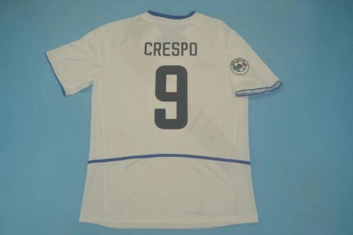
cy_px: 118
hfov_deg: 57.2
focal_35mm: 33
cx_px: 176
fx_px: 324
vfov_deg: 40.0
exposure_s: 1/200
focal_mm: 22
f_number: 4.5
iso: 200
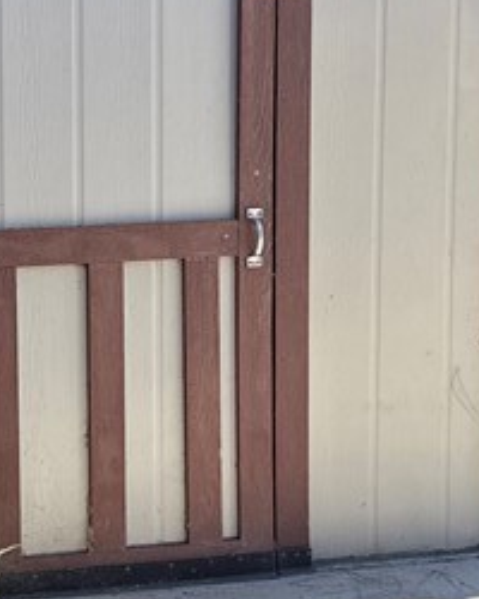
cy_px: 276
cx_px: -72
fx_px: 1701
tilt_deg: -5.5
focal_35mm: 96
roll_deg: +1.0
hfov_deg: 15.5
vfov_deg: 20.0
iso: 100
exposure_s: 1/2370
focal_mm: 6.76
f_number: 1.78
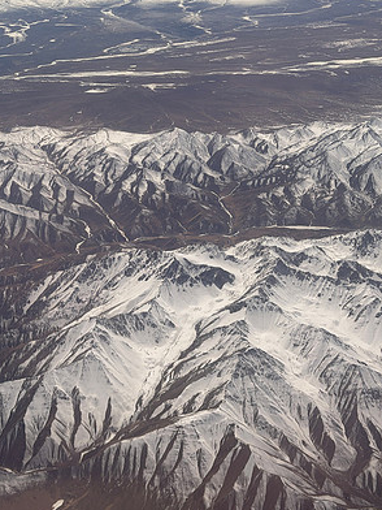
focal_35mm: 71
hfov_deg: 20.5
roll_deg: +1.6
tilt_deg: -19.6
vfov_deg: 27.4
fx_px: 1045
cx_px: 92
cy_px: 239
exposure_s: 1/13333
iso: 64
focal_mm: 6.76
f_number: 1.78
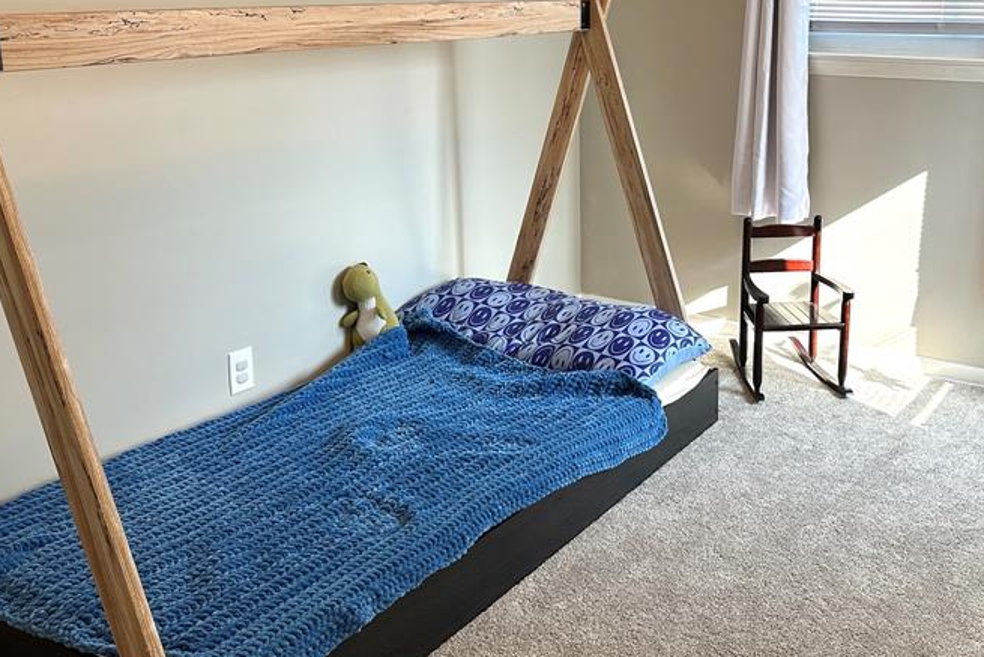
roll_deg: -0.3
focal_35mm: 39
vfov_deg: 33.9
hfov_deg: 48.8
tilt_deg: -11.8
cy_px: 212
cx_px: 644
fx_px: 1066
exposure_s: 1/120
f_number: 1.78
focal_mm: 6.86
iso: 125
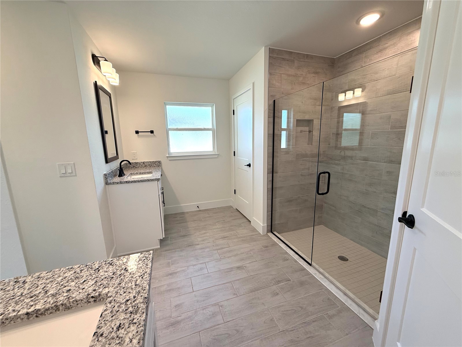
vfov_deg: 85.7
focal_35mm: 14
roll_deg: +1.0
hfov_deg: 102.1
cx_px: 231
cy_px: 174
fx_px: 187
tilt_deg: -9.9
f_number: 2.2
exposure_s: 1/120
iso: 125
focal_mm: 2.22
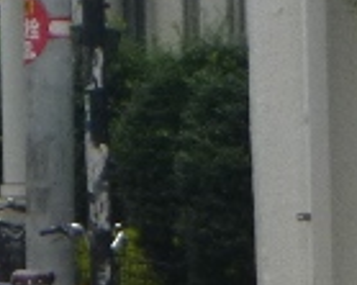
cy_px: -244
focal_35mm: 447
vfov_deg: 3.4
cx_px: -447
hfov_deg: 4.3
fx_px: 4720
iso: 100
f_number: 5.3
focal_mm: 11.1
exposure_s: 1/80
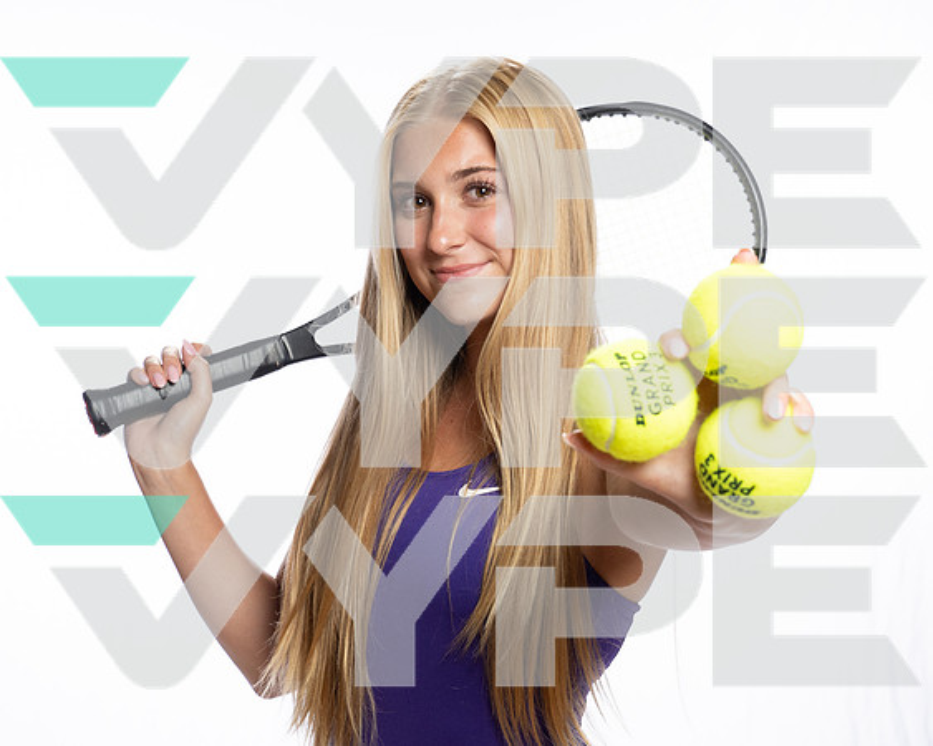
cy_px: 373
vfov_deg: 20.3
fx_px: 2083
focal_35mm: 75
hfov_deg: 25.2
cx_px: 547
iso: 800
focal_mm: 67
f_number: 8
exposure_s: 1/250
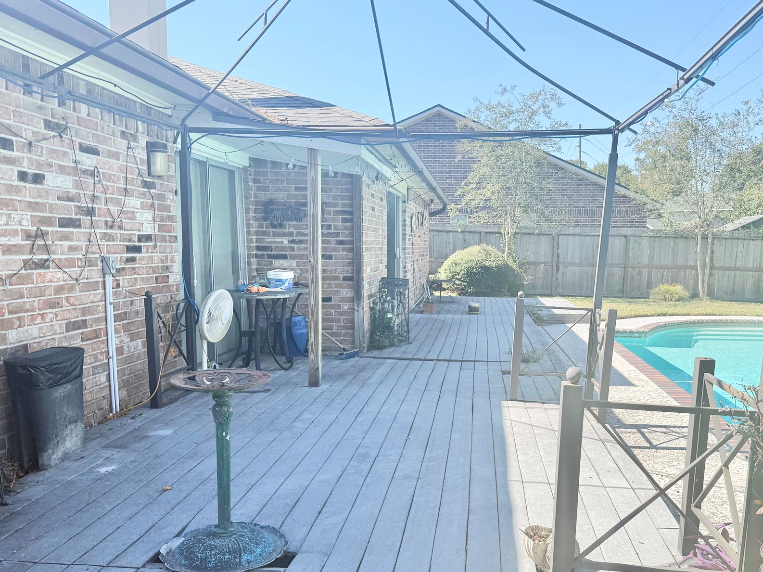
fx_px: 683
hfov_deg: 58.1
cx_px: 435
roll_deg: -0.3
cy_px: 352
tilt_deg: -7.7
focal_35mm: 31
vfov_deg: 45.1
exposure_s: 1/2232
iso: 80
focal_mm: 6.76
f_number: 1.78
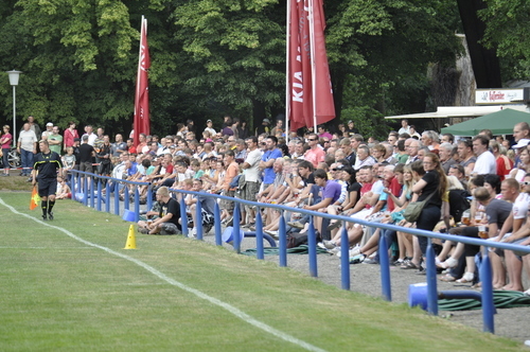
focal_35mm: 218
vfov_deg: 6.3
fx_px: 3198
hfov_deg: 9.5
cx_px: 265
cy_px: 176
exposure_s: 1/320
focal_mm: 145
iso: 400
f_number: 4.8
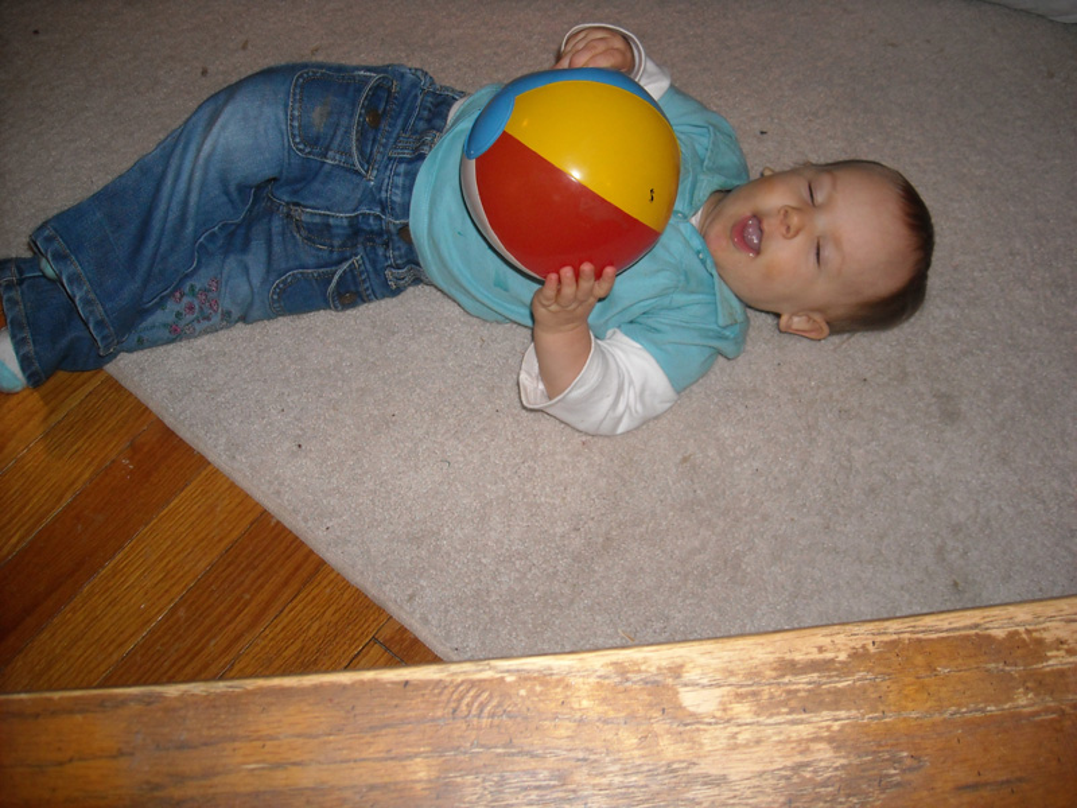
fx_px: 1089
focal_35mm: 35
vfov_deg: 40.7
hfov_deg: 52.6
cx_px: 538
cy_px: 404
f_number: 2.8
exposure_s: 1/60
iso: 200
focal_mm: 5.7
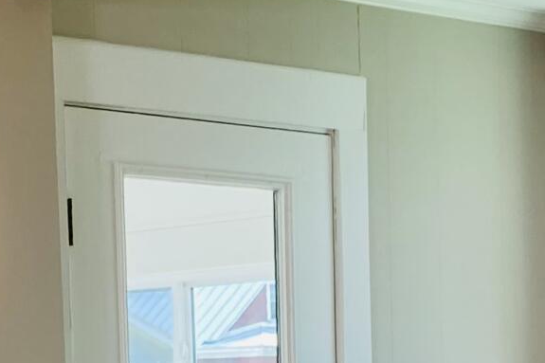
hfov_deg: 13.5
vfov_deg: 8.7
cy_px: 631
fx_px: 2300
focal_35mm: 152
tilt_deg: -4.8
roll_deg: +0.7
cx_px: 215
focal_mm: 3.99
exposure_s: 1/120
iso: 40
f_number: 1.8
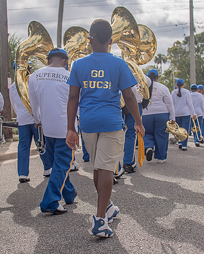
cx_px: 102
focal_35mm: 59
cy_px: 130
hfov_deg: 25.8
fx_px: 445
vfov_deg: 31.9
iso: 100
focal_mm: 35
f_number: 4
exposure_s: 1/1600
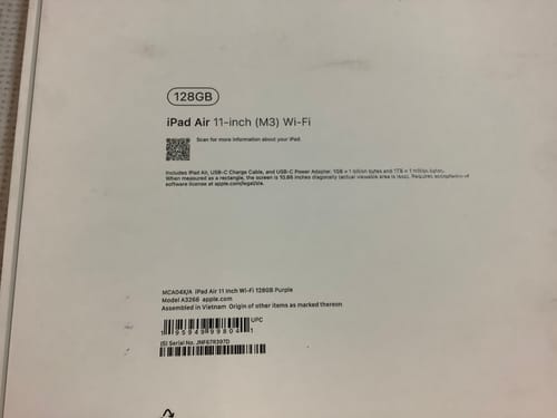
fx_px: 499
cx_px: 278
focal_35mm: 31
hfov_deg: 58.4
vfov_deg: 45.4
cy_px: 209
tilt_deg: -76.2
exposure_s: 1/50
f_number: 2.4
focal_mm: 3.3
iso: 80
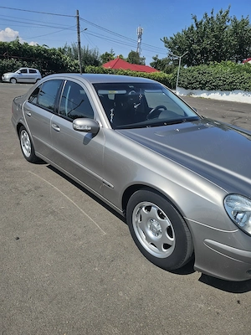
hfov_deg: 58.9
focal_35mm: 23
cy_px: 168
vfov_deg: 73.9
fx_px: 222
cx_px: 126
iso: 10
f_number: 1.7
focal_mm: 6.3
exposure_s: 1/976
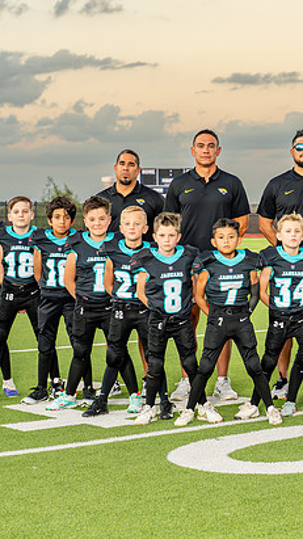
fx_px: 1401
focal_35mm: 98
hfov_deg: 12.3
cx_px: 249
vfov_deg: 21.8
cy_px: 283
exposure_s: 1/400
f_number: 4
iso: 1250
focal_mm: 50
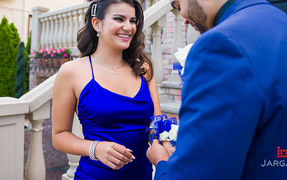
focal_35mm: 35
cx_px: 134
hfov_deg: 55.3
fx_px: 274
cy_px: 54
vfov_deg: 35.8
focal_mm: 26
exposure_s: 1/200
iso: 200
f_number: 3.2
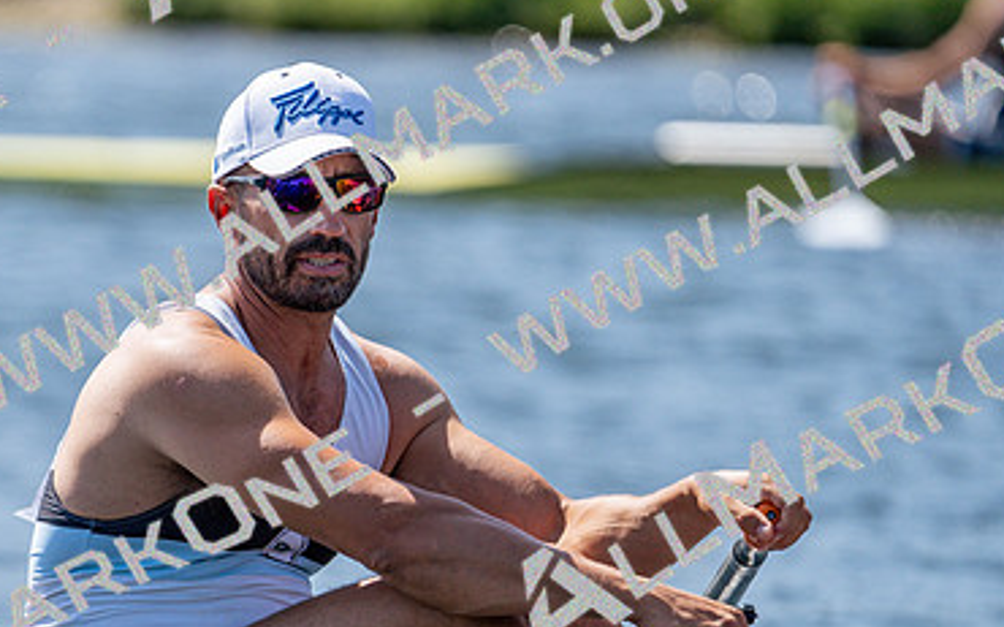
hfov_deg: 2.8
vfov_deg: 1.7
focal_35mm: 757
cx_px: 290
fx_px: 20707
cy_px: 419
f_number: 6.3
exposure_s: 1/2000
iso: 320
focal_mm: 474
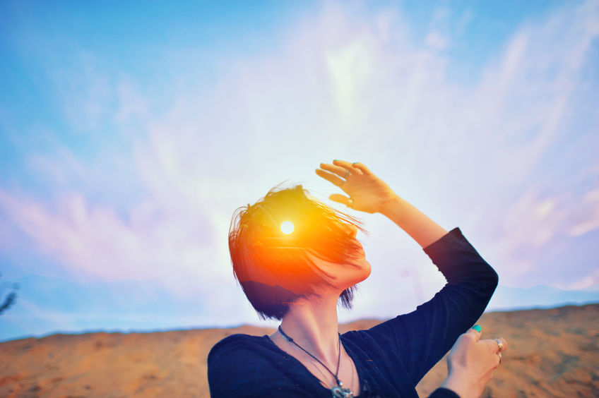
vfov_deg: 53.1
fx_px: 399
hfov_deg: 73.8
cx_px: 300
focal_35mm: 24
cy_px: 199
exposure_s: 1/5000
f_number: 1.4
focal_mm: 24
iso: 400
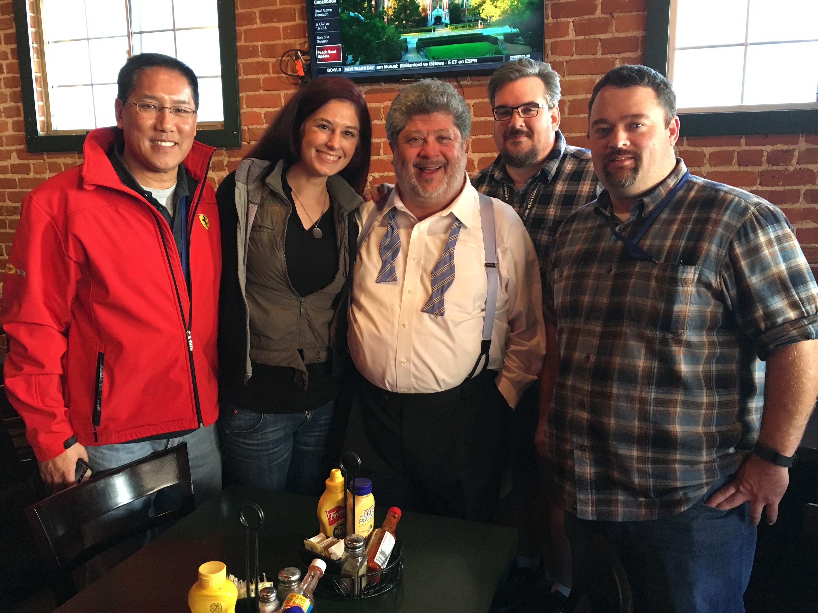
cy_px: 306
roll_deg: +0.4
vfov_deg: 48.2
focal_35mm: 29
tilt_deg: -11.1
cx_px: 409
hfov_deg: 61.7
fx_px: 685
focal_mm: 4.15
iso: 200
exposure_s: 1/24
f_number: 2.2
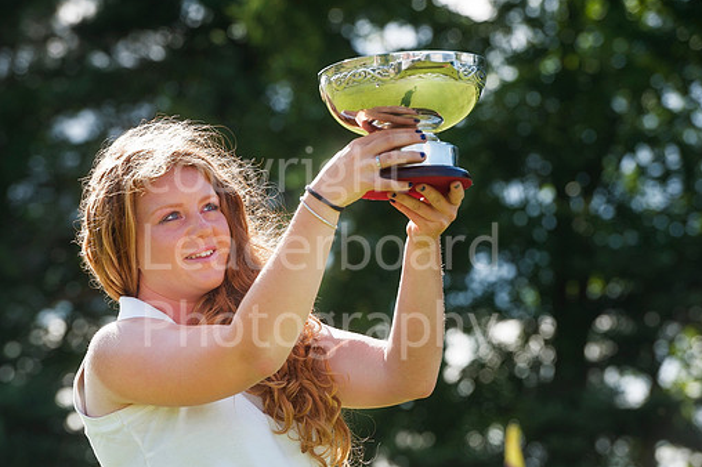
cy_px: 260
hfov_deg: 9.5
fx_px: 4229
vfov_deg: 6.3
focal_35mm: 217
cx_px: 323
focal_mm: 190
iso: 200
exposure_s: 1/250
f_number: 8
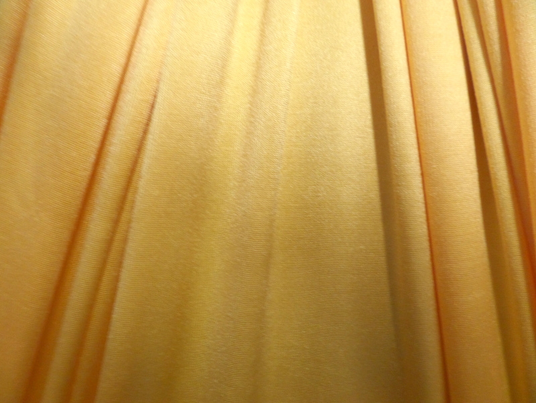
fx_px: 372
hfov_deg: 71.5
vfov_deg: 56.9
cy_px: 202
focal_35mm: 24
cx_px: 268
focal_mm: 4
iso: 240
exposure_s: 1/30
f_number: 3.2
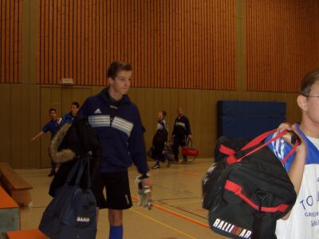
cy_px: 120
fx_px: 405
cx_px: 160
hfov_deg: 42.9
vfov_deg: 32.9
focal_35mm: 44
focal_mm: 9.2
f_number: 3
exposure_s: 1/60
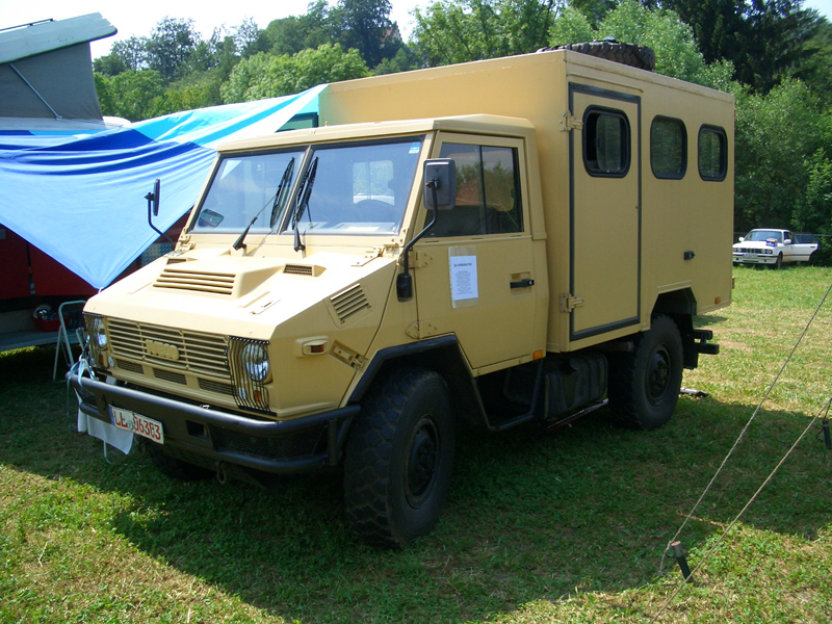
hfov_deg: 52.6
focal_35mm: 35
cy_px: 312
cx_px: 416
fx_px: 841
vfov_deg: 40.7
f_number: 4.3
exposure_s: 1/320
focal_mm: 5.8
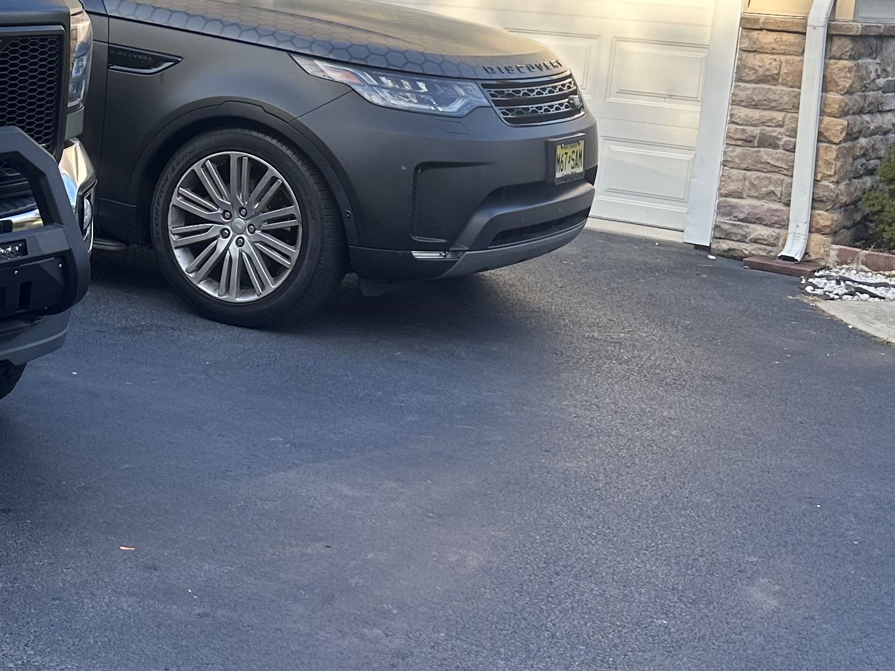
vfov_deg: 21.5
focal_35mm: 68
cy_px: 191
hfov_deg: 26.5
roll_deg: -3.7
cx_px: -62
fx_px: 1758
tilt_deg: -7.3
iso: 80
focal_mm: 6.86
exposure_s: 1/729
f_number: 1.78
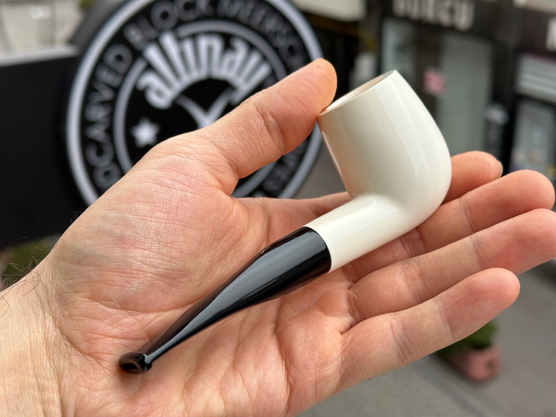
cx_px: 278
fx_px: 771
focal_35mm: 48
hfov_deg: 39.7
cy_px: 208
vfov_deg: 30.3
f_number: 1.78
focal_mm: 6.86
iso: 50
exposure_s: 1/200
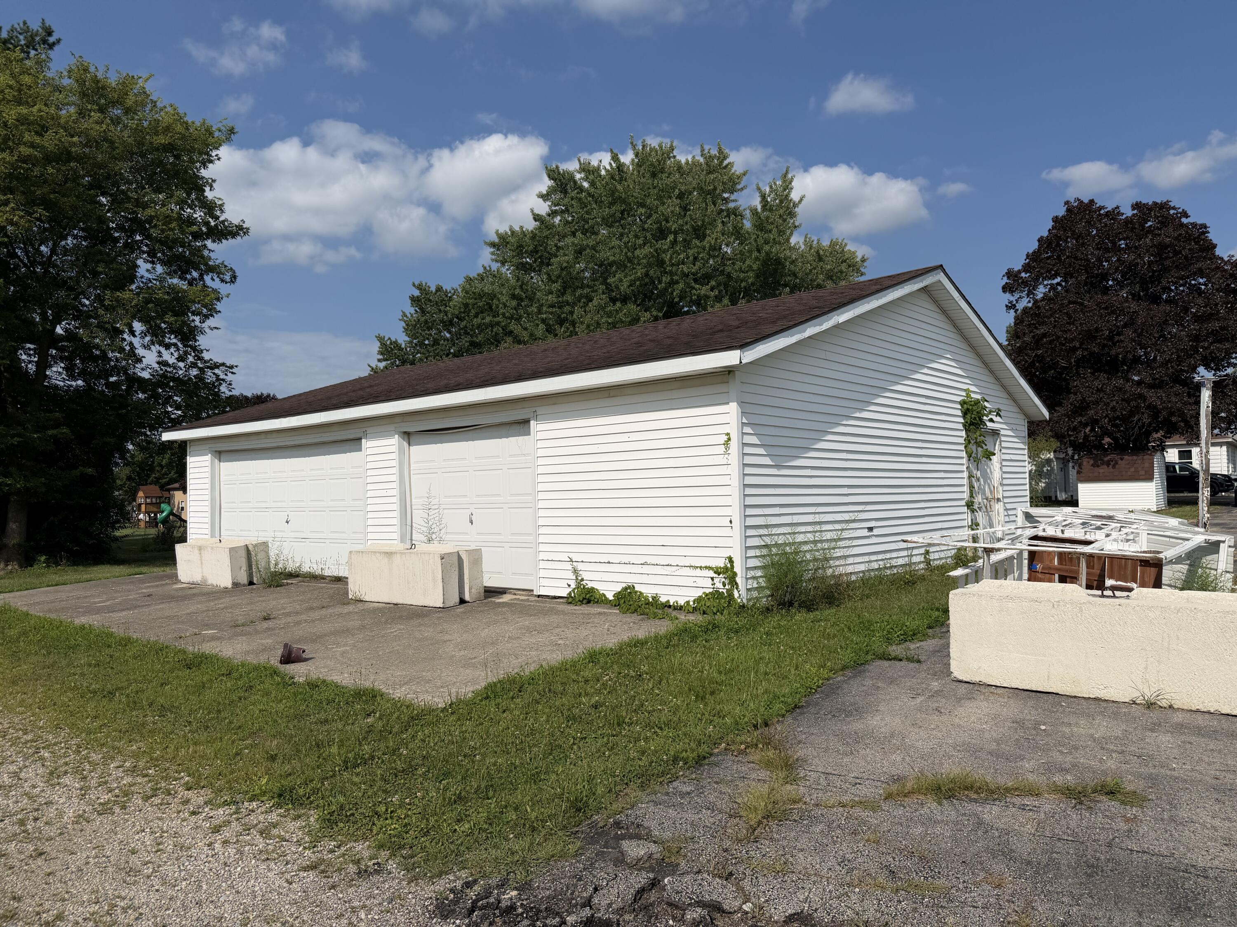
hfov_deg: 71.6
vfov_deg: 56.8
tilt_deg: +3.0
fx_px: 858
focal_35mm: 24
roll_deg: +1.4
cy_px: 464
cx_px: 618
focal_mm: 6.76
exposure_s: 1/11905
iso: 80
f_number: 1.78
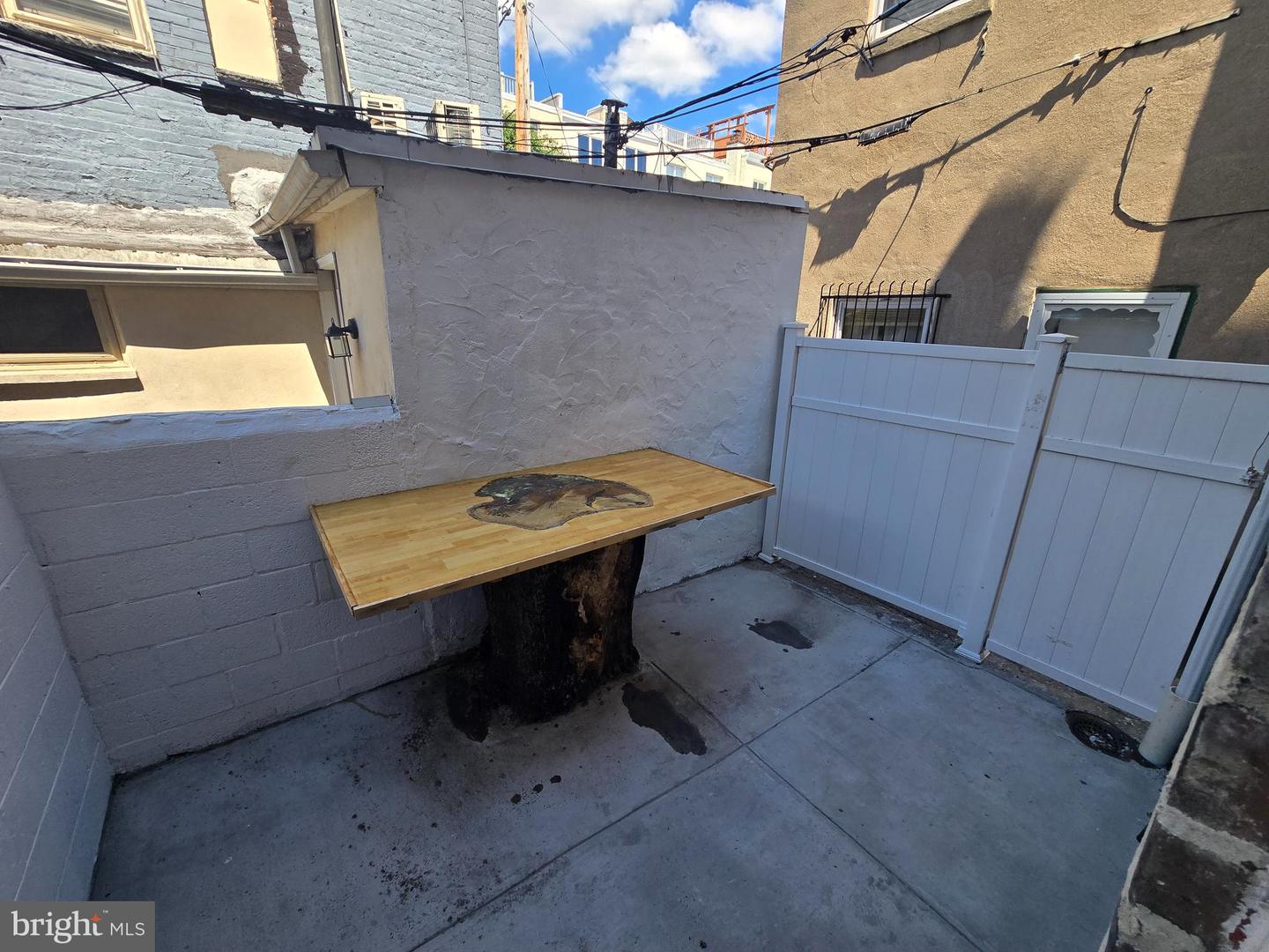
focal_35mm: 13
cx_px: 634
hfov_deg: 106.2
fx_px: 477
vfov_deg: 89.9
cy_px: 476
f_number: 2.2
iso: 50
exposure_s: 1/919
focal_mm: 2.2
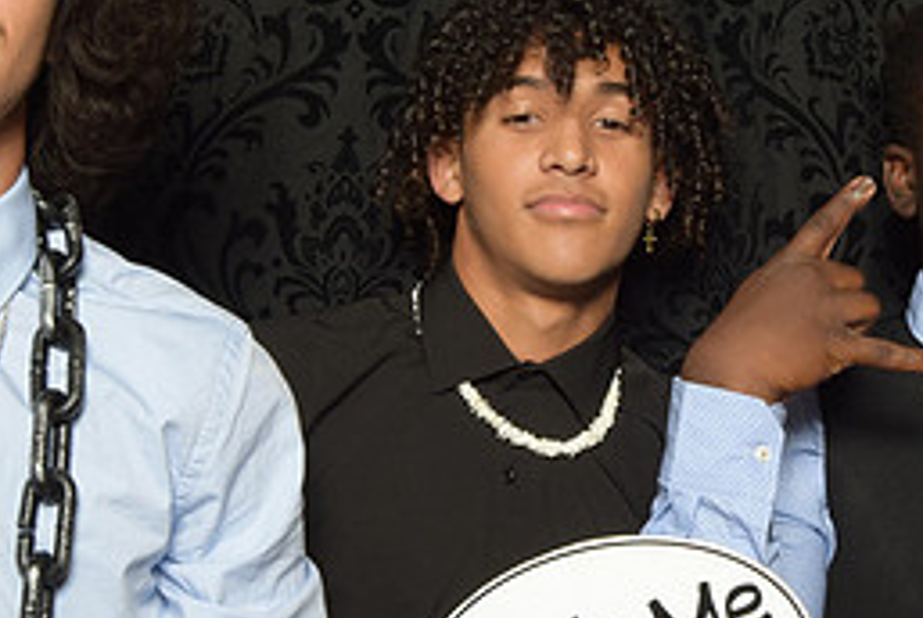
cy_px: 354
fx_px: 2259
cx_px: 690
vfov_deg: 15.6
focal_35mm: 88
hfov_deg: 22.9
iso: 500
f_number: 20
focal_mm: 26
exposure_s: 1/60
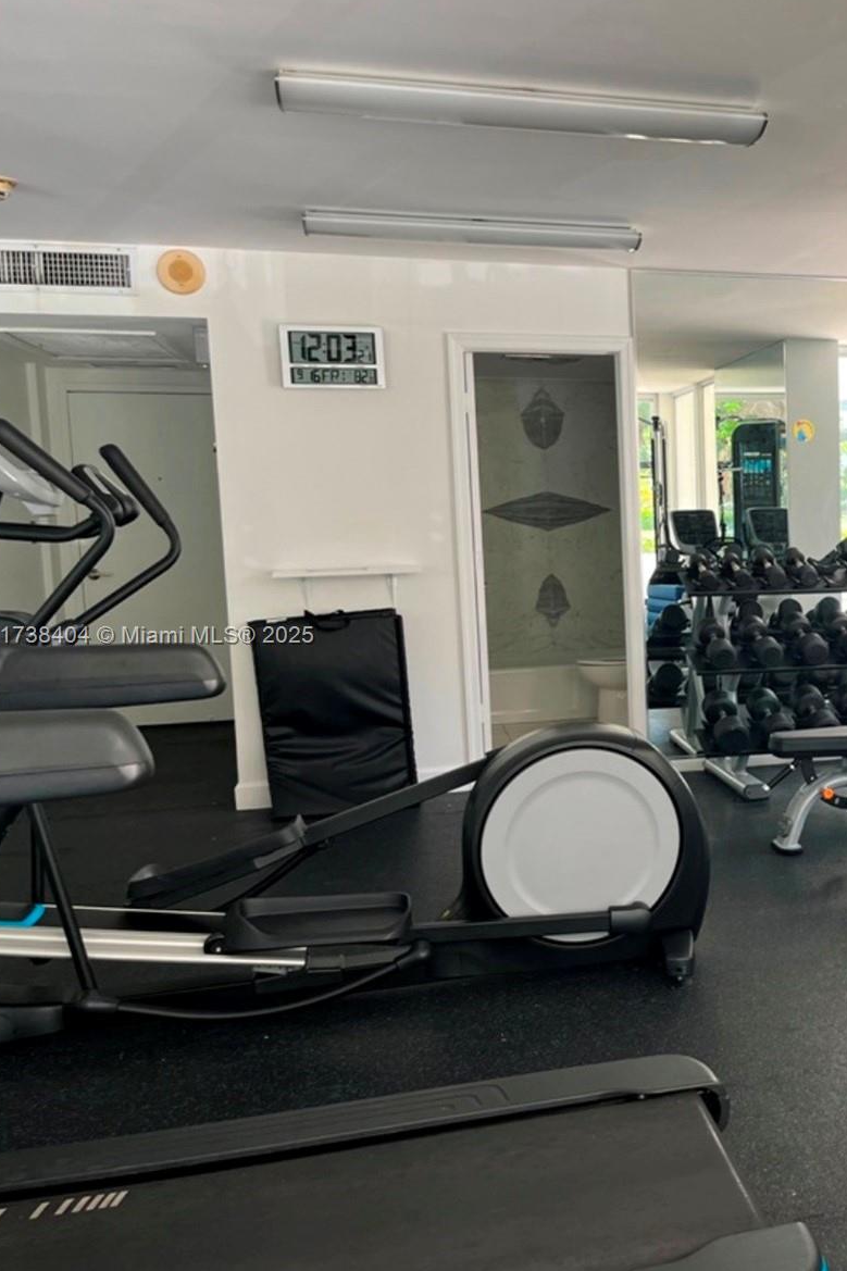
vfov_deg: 51.9
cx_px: 836
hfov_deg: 33.1
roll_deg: +0.1
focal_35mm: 37
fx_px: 1306
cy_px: 638
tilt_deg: -7.5
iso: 50
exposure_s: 1/122
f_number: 1.6
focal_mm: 5.1
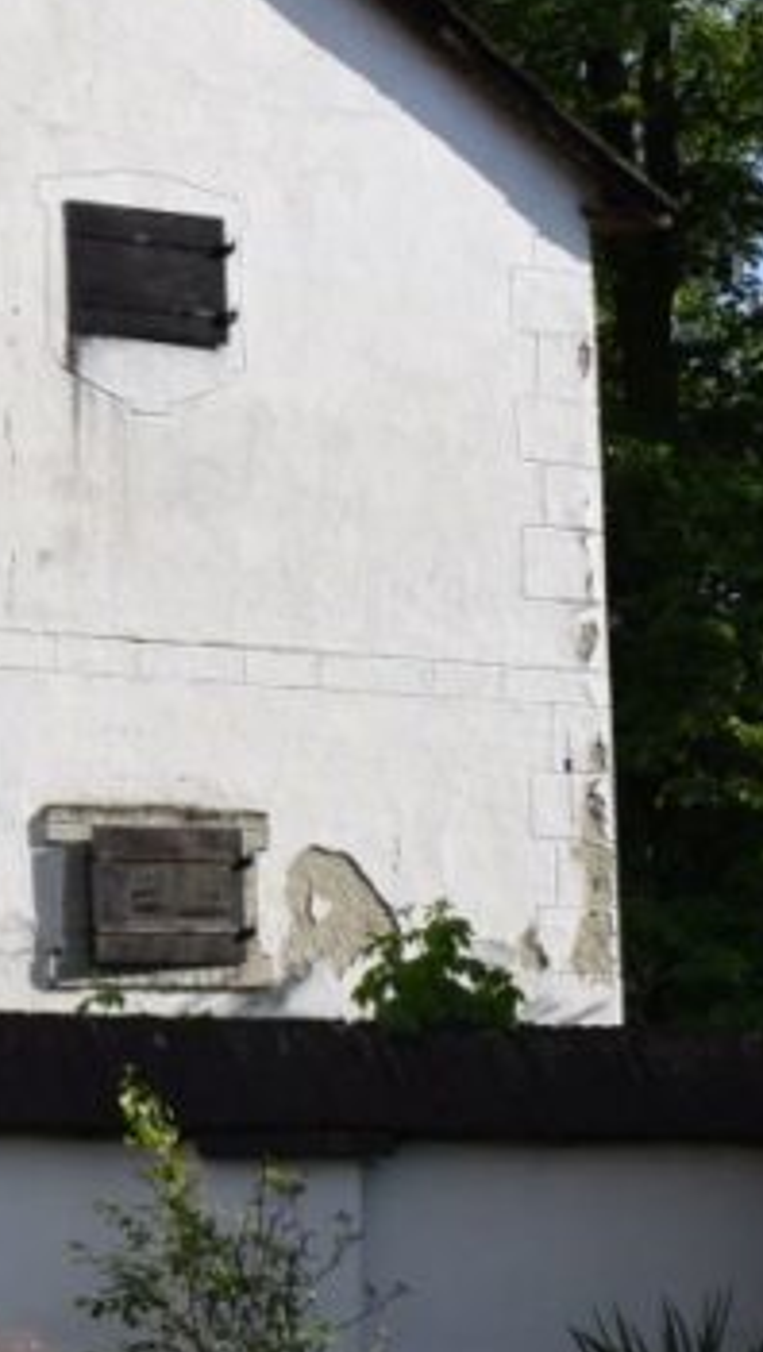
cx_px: -1048
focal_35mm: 115
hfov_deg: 9.5
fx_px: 4110
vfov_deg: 18.5
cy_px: 277
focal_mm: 25
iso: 200
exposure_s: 1/320
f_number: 9
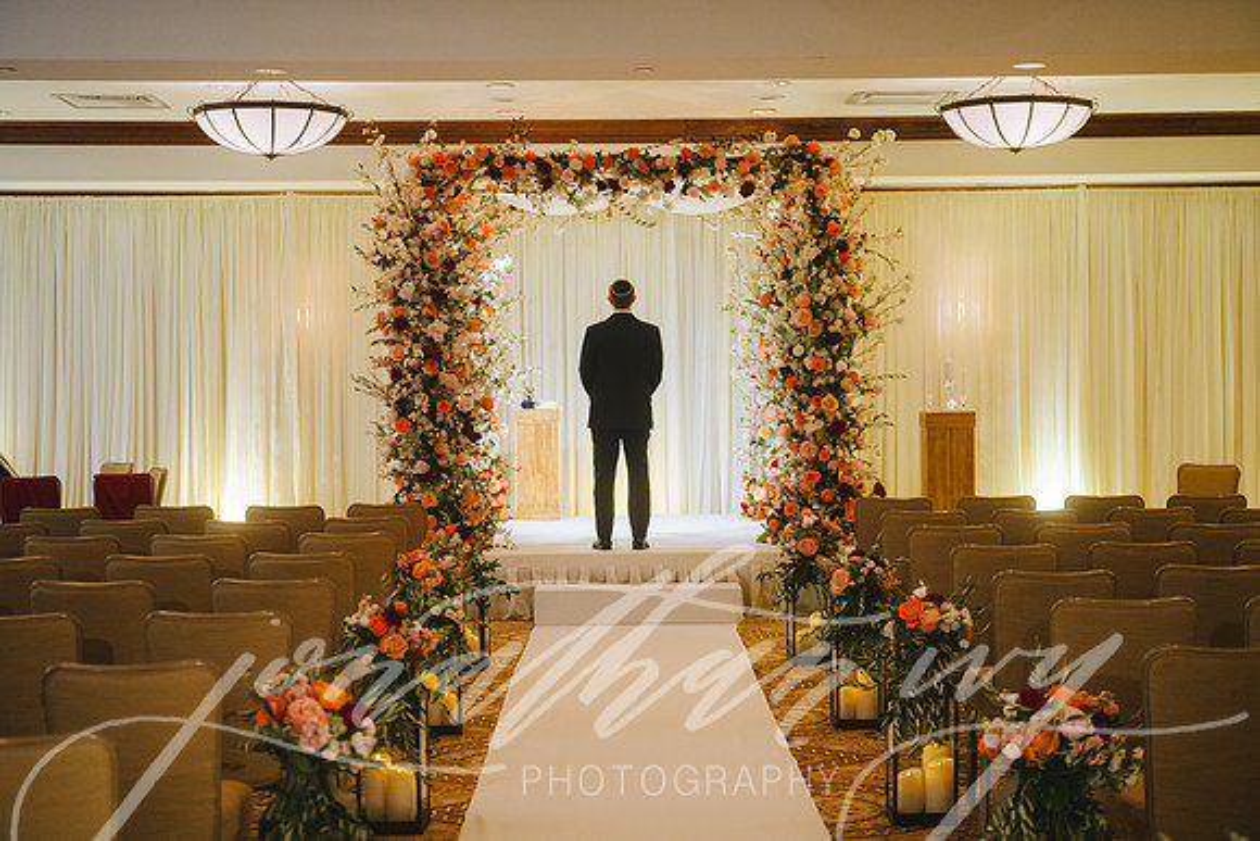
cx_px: 630
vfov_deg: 21.9
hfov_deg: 32.4
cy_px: 420
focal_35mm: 62
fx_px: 2170
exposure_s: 1/80
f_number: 3.5
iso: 1600
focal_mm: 62
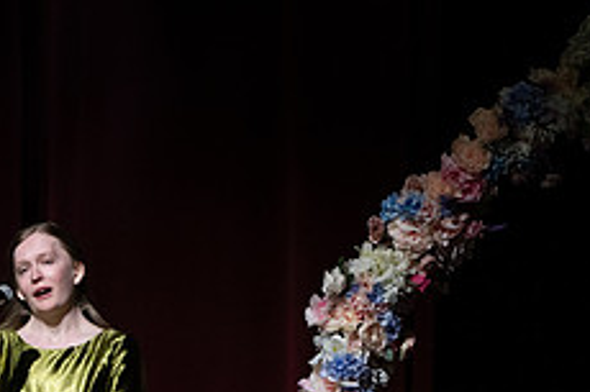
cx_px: 100
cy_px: 292
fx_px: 8598
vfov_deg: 2.6
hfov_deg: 3.9
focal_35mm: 525
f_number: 5.6
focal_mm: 150
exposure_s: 1/320
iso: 1000
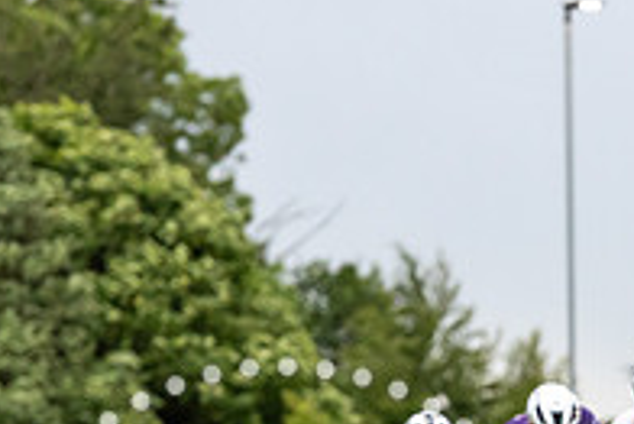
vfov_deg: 3.0
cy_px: 497
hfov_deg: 4.5
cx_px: 789
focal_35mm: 459
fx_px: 8089
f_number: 5
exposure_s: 1/800
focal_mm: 155
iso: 2800
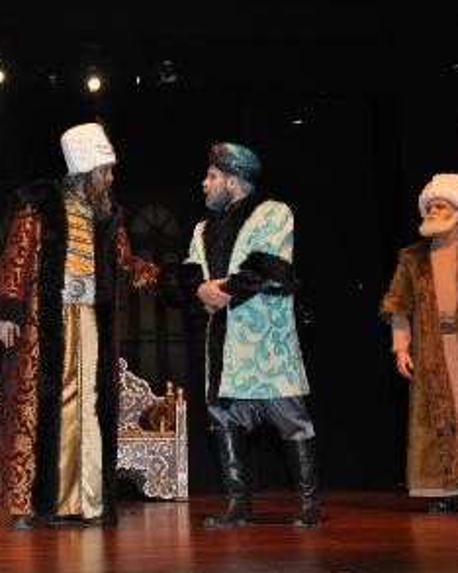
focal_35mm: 56
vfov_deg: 33.6
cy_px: 289
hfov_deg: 26.7
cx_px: 112
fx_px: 950
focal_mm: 26
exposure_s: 1/60
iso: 800
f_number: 4
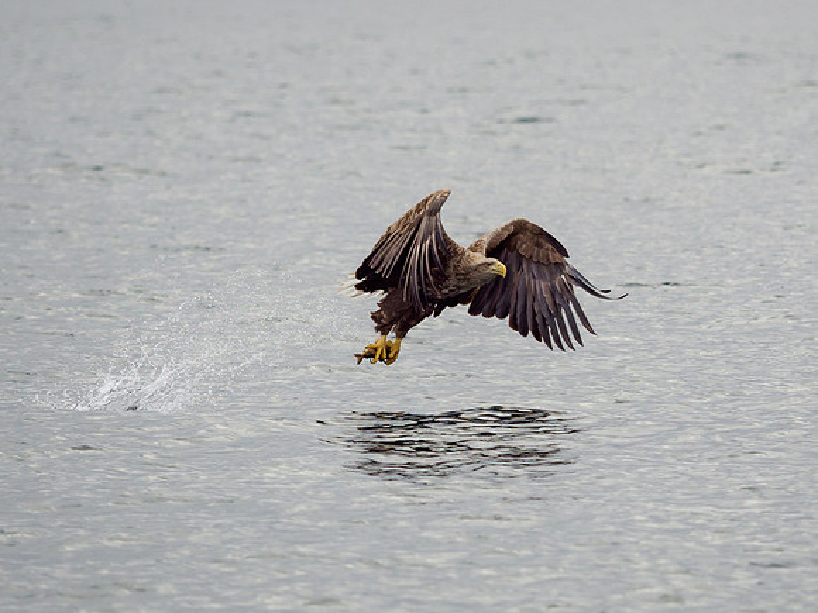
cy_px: 278
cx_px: 491
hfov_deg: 3.7
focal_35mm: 537
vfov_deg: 2.8
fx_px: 12695
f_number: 2.8
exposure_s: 1/2000
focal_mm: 150
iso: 250
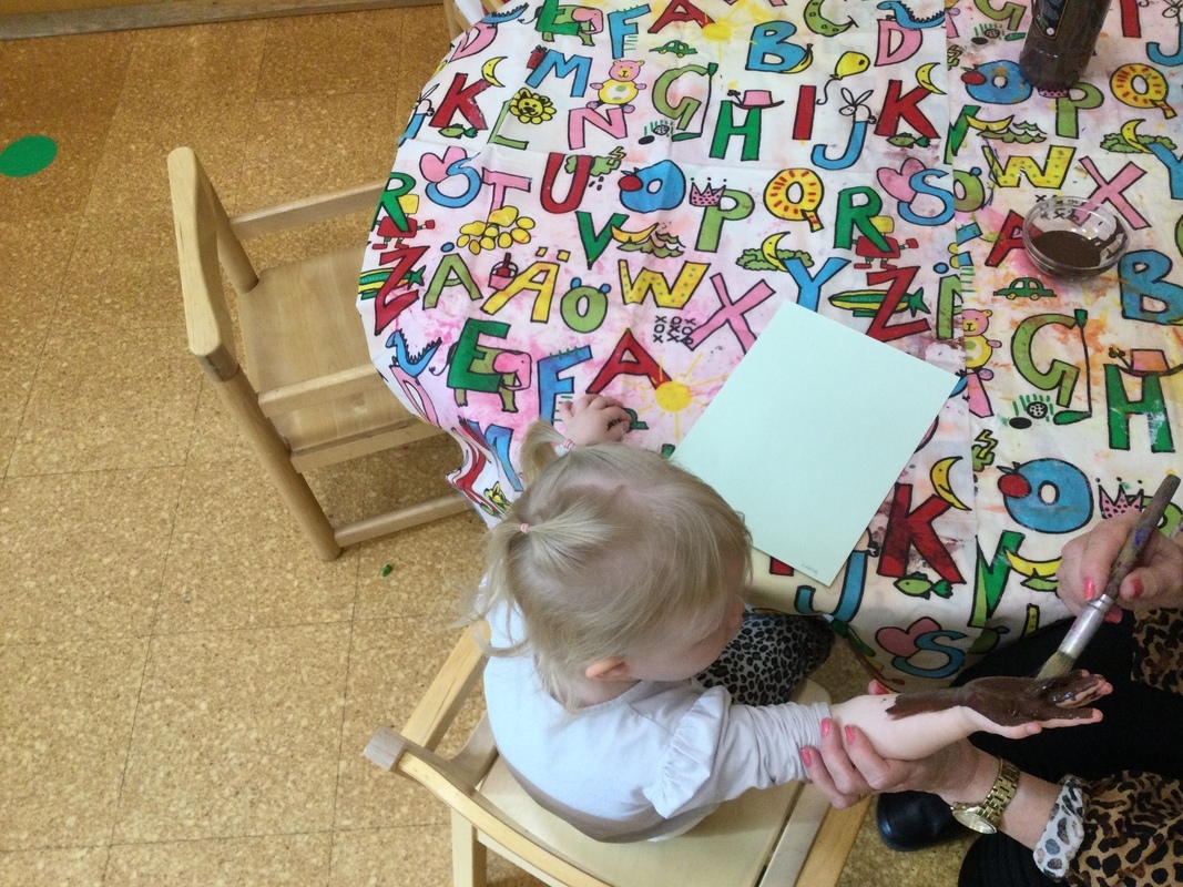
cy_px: 444
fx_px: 1059
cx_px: 592
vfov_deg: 45.4
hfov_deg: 58.4
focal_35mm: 31
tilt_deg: -58.4
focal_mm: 3.3
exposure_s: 1/33
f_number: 2.4
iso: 50
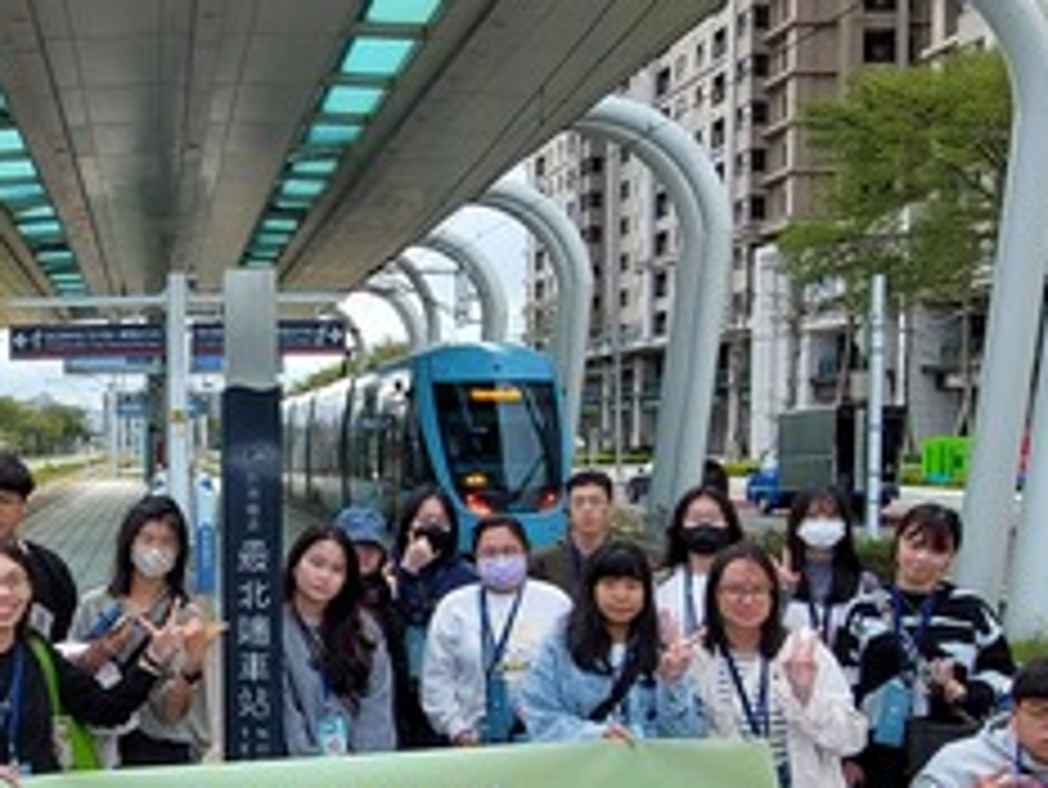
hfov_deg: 44.6
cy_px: 520
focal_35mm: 39
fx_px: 1181
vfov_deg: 36.5
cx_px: 157
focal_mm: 1.74
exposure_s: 1/613
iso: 50
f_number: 2.2
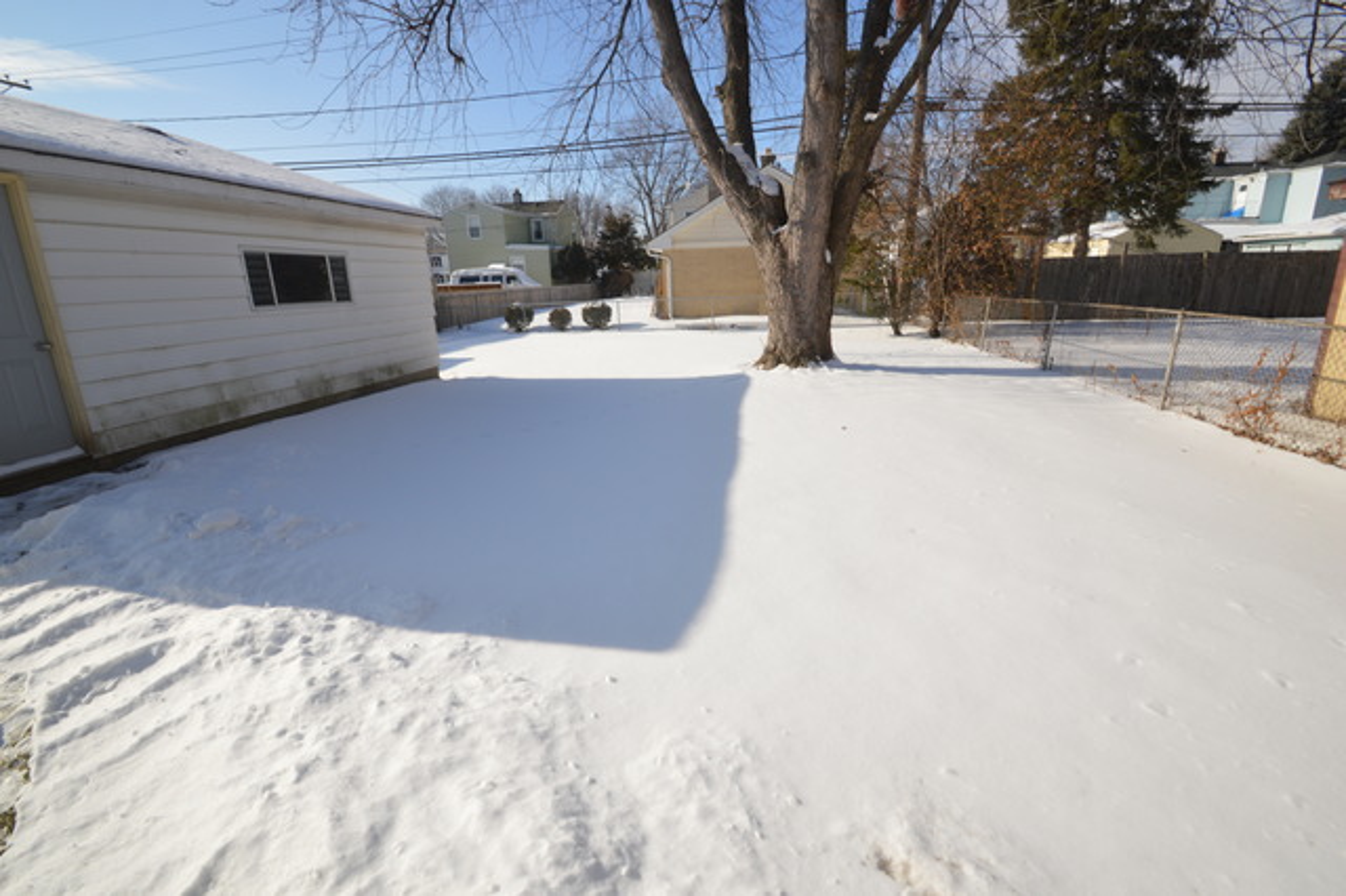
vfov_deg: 77.3
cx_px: 673
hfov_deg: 100.4
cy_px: 448
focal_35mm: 15
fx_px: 561
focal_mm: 10
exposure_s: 1/200
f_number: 11
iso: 100
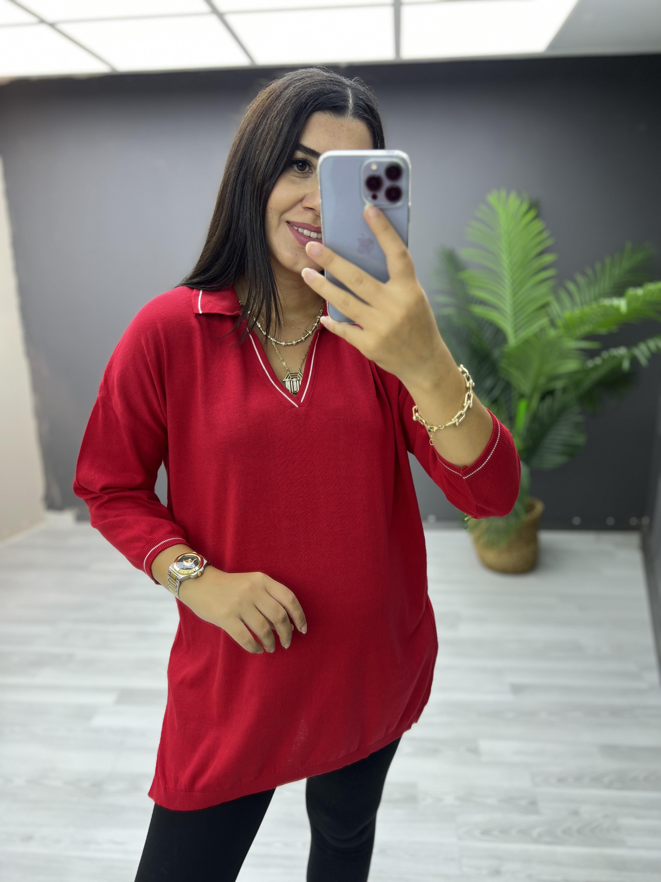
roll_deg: +1.7
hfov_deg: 53.1
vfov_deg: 67.3
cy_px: 441
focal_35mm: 26
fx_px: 662
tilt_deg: -25.9
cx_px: 330
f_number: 1.5
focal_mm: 5.7
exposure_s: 1/100
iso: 40
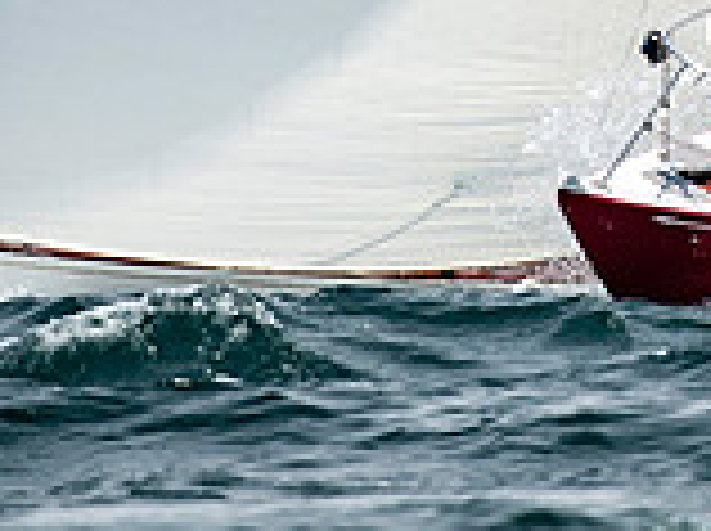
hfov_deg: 1.6
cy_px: -288
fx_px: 26046
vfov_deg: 1.2
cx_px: 608
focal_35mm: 1270
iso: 400
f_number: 5
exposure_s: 1/3200
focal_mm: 360
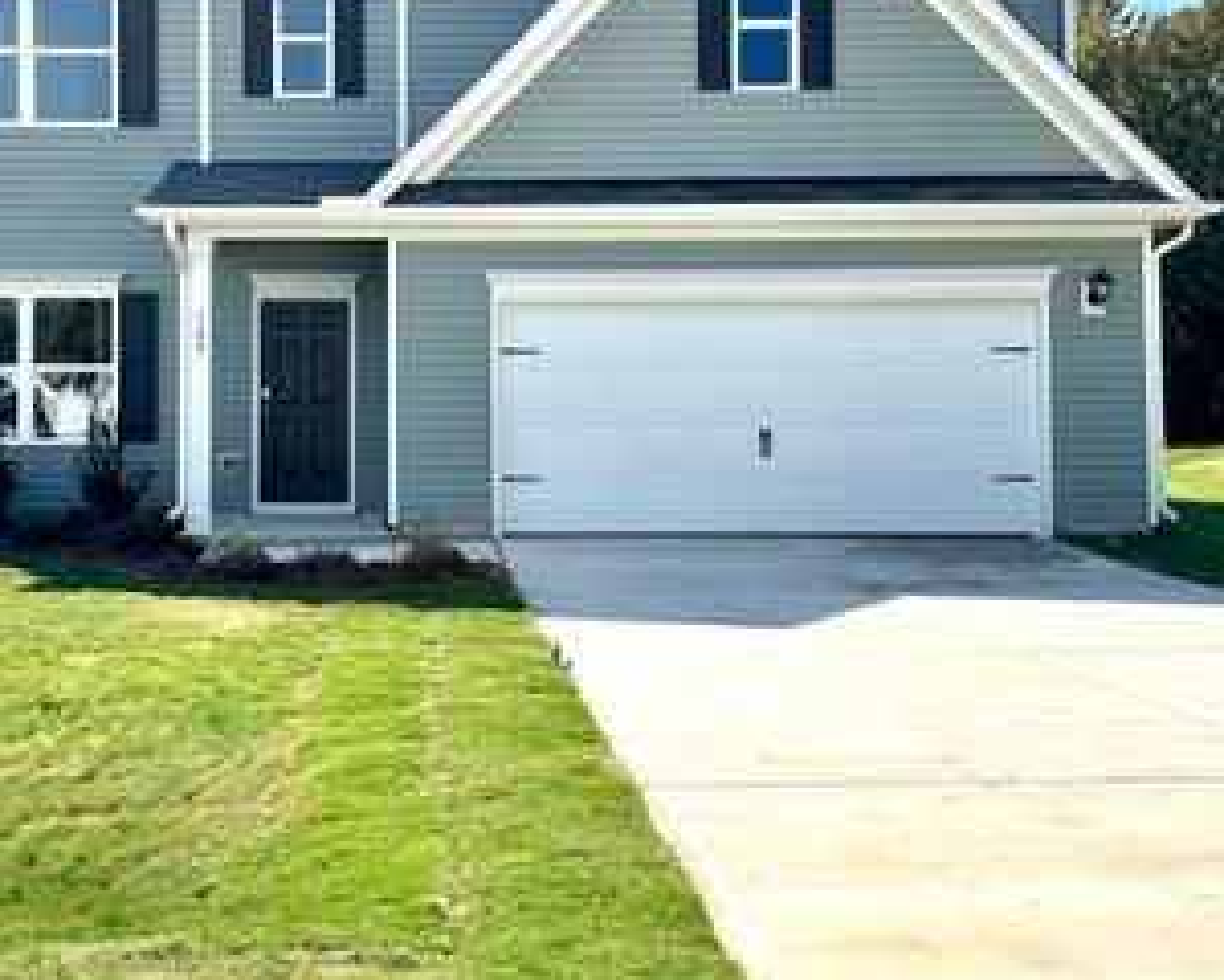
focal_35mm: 39
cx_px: 428
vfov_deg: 37.8
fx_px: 1413
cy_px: 321
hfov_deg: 46.3
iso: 80
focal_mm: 6.76
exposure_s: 1/5814
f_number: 1.78
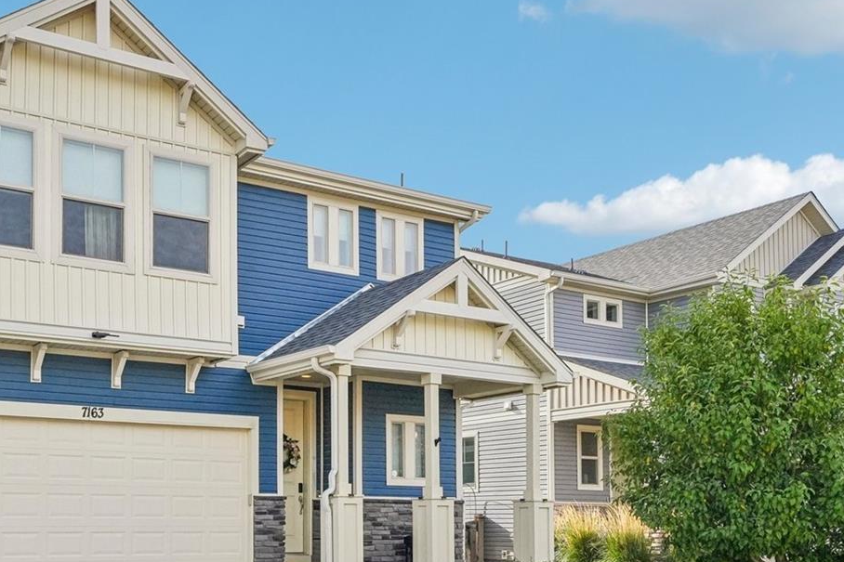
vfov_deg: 35.1
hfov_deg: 48.8
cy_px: 383
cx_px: 191
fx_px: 880
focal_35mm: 38
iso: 800
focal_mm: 14.2
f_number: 8
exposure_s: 1/1250
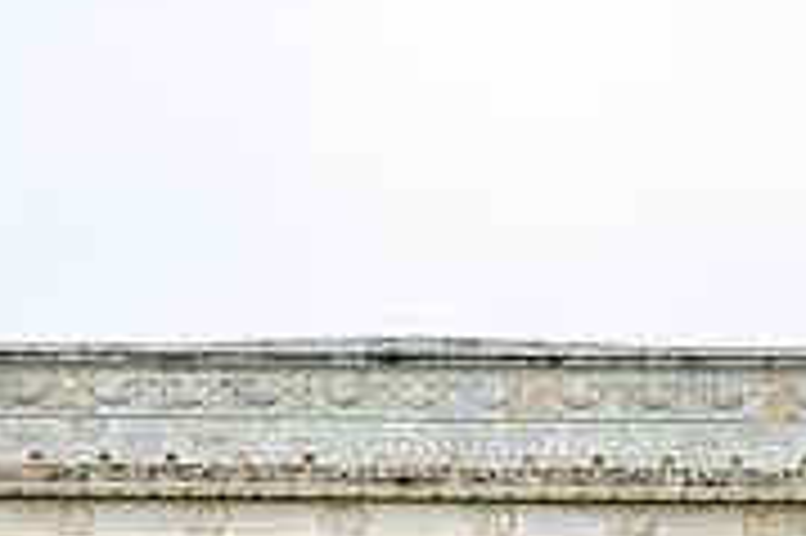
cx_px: 320
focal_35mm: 120
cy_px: 842
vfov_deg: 10.9
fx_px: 2684
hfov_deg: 17.1
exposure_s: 1/640
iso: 360
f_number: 8
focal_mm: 37
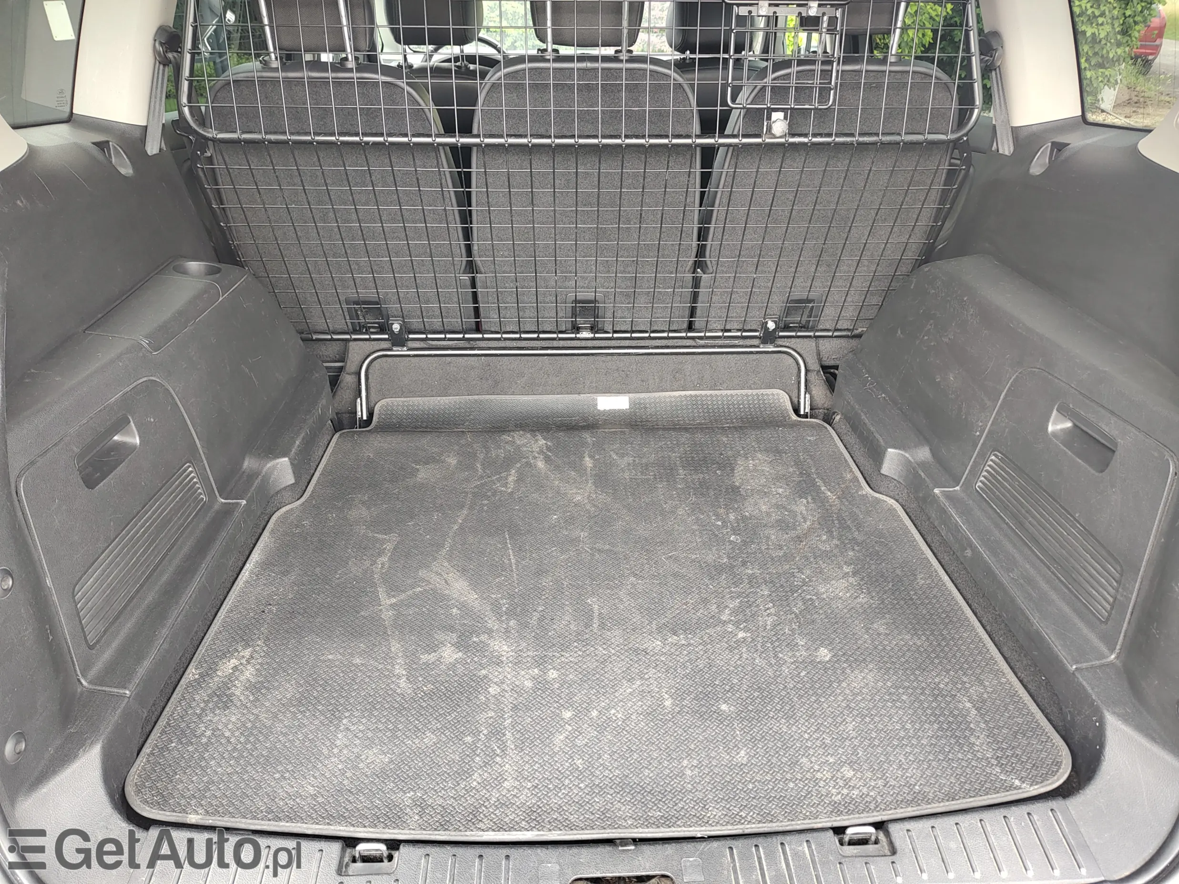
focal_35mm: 23
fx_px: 783
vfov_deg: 58.9
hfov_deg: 73.9
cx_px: 590
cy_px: 442
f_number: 1.8
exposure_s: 1/50
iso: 214
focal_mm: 5.56
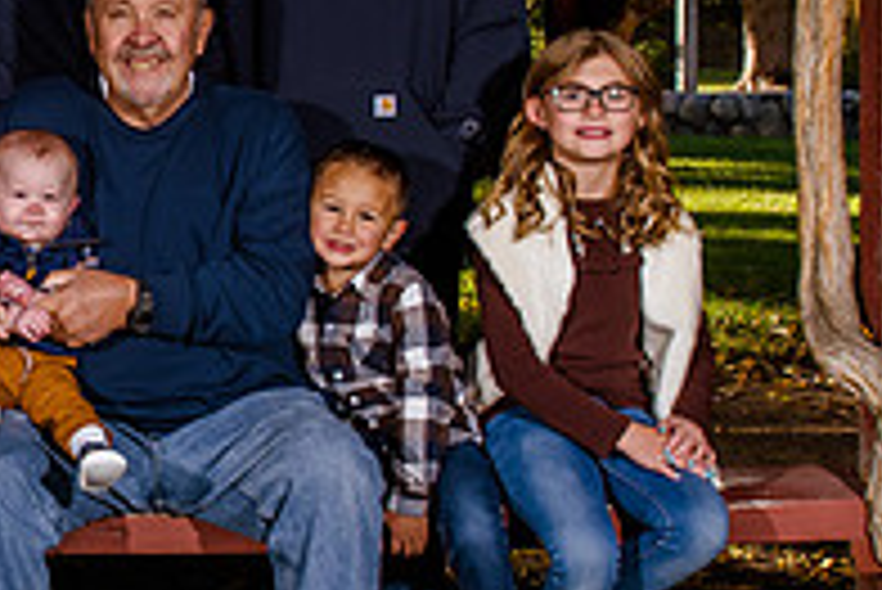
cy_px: 220
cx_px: -152
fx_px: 2770
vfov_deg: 12.1
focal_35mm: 113
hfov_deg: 17.3
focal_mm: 27
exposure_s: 1/200
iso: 500
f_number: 8
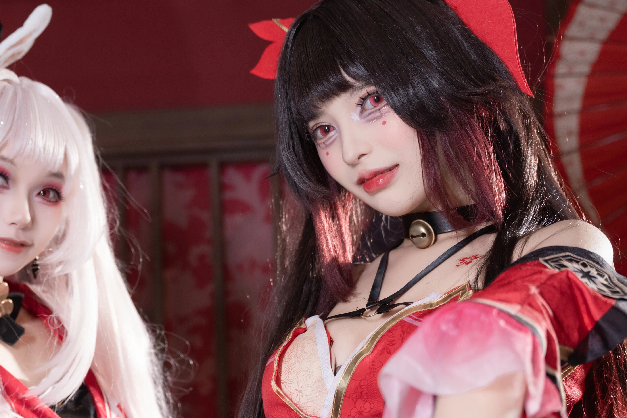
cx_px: 217
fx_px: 1092
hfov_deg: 31.8
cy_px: 329
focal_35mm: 63
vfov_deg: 21.4
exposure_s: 1/160
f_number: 2.8
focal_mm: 36.4
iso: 640
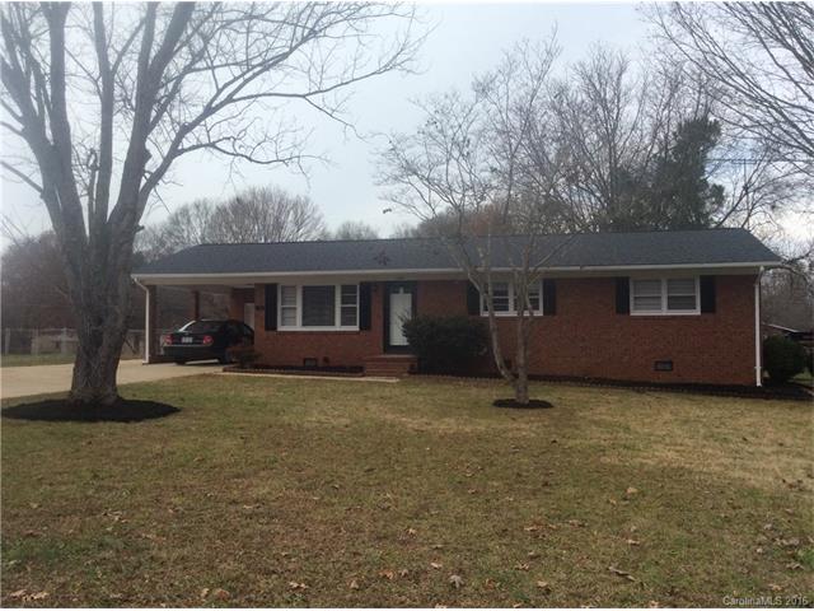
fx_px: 752
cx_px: 407
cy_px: 306
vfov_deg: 44.2
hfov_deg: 56.8
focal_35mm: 32
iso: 32
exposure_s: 1/907
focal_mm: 3.3
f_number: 2.4
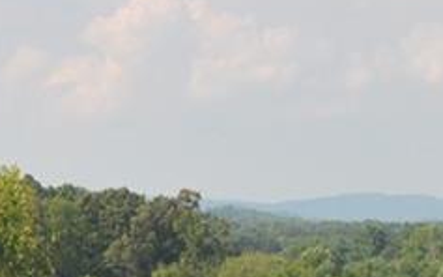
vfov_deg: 4.4
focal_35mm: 296
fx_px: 3575
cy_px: 313
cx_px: 421
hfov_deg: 7.1
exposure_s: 1/200
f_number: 7.1
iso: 400
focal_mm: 45
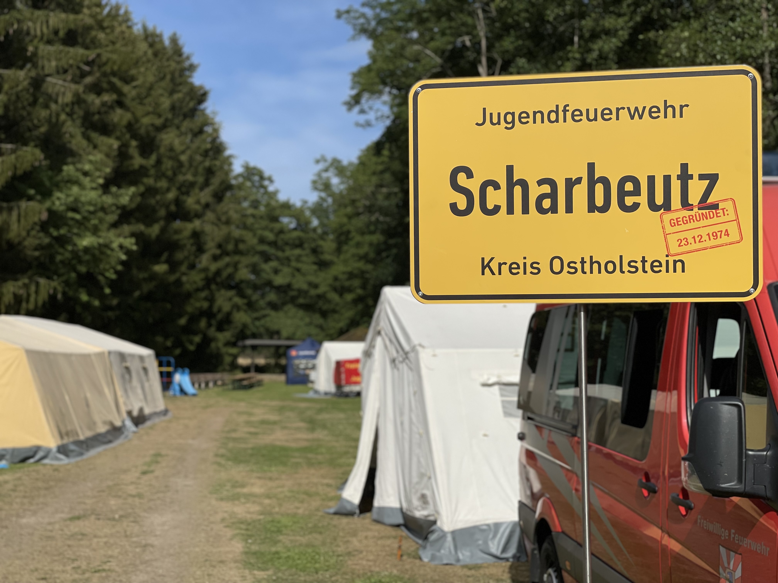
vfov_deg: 28.0
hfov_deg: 36.8
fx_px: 1169
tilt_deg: +6.6
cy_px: 292
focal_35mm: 52
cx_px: 389
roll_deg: +0.1
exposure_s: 1/5988
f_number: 2
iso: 25
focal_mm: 6
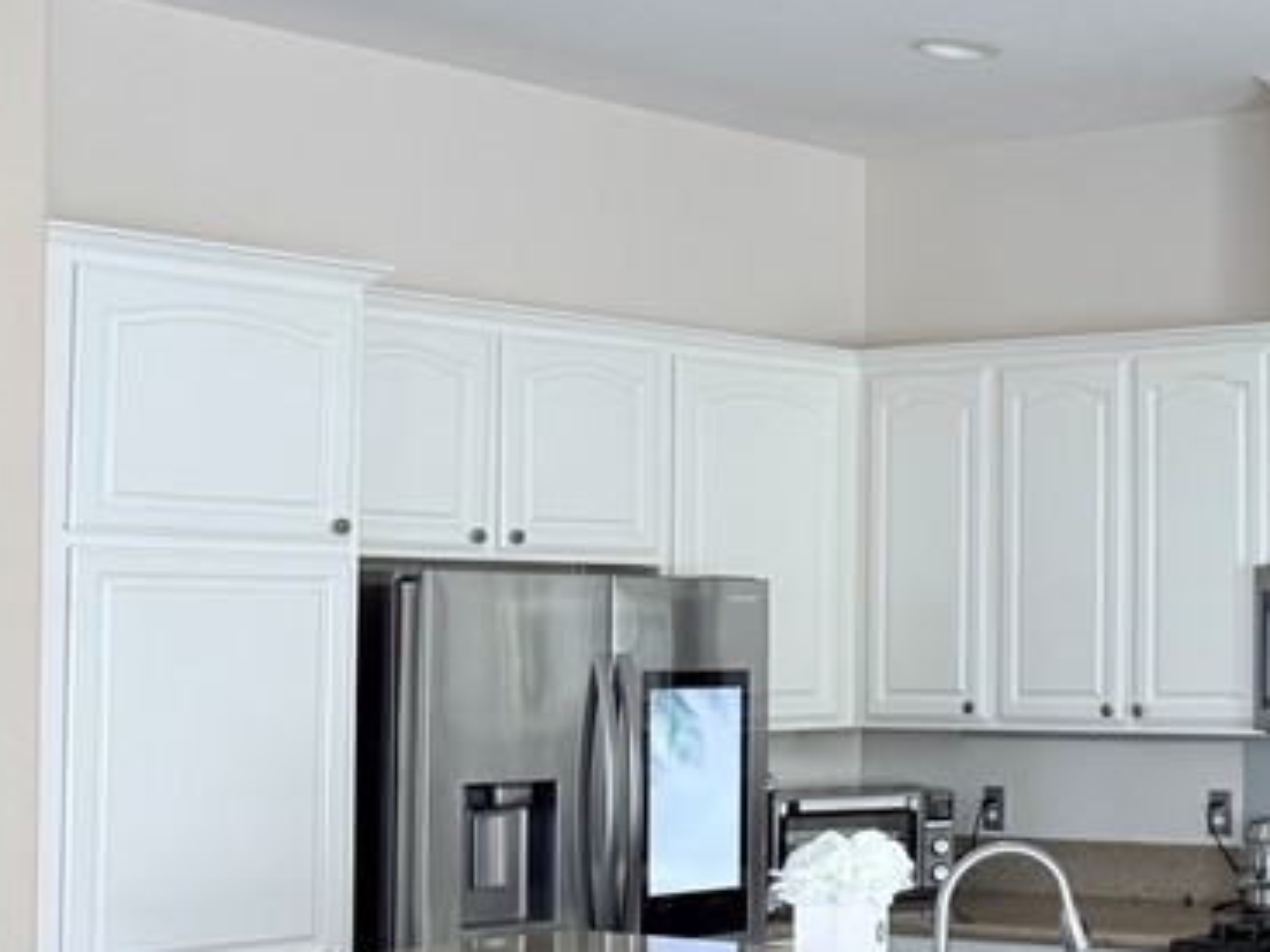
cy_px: 547
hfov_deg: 24.6
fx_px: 2457
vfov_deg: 21.9
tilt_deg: +2.2
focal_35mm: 67
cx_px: 1723
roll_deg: +0.3
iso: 160
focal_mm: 6.76
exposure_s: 1/121
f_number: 1.78
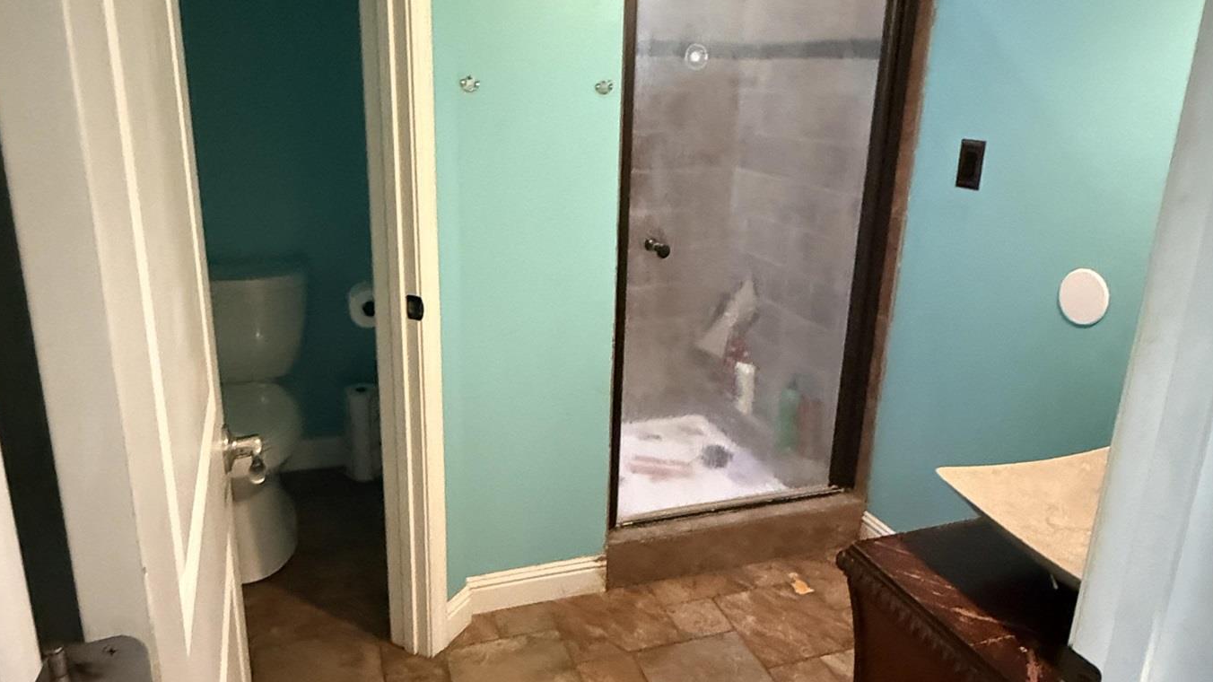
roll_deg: -2.7
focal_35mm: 26
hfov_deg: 71.9
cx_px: 595
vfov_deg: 44.3
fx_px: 836
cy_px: 316
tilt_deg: -16.4
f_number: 2.2
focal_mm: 2.22
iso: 1250
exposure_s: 1/40
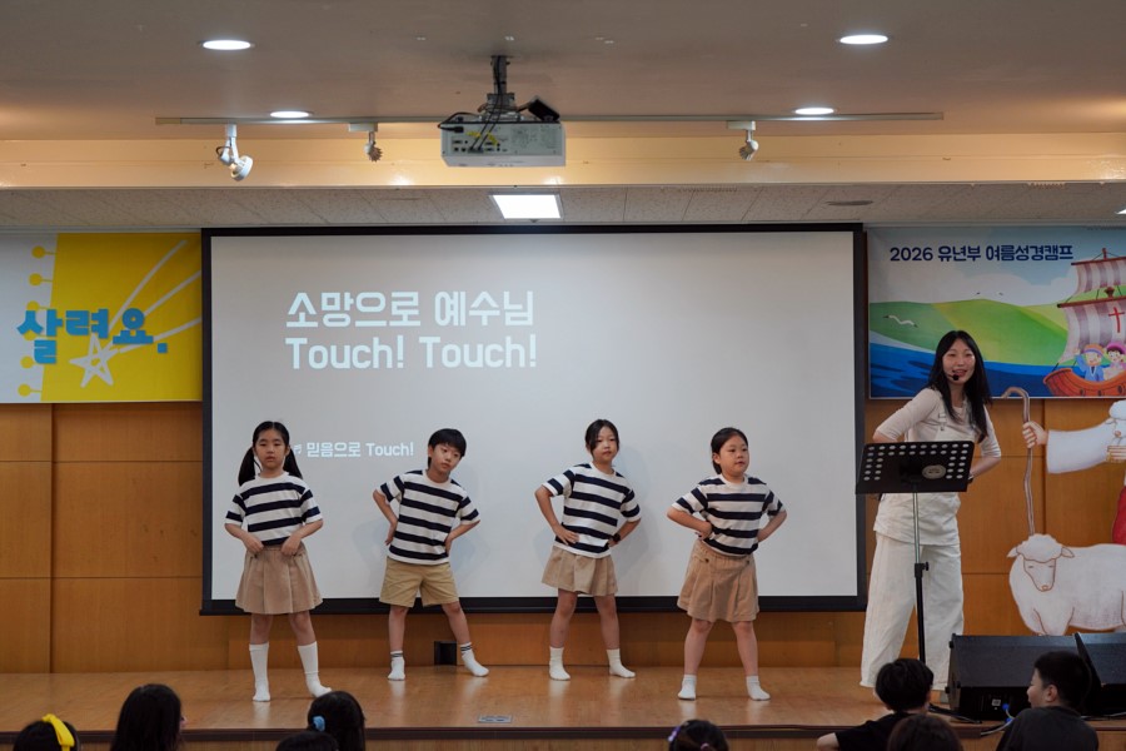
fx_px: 2471
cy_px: 376
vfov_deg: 17.3
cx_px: 563
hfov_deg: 25.7
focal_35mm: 79
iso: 500
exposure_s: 1/160
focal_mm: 79
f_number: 4
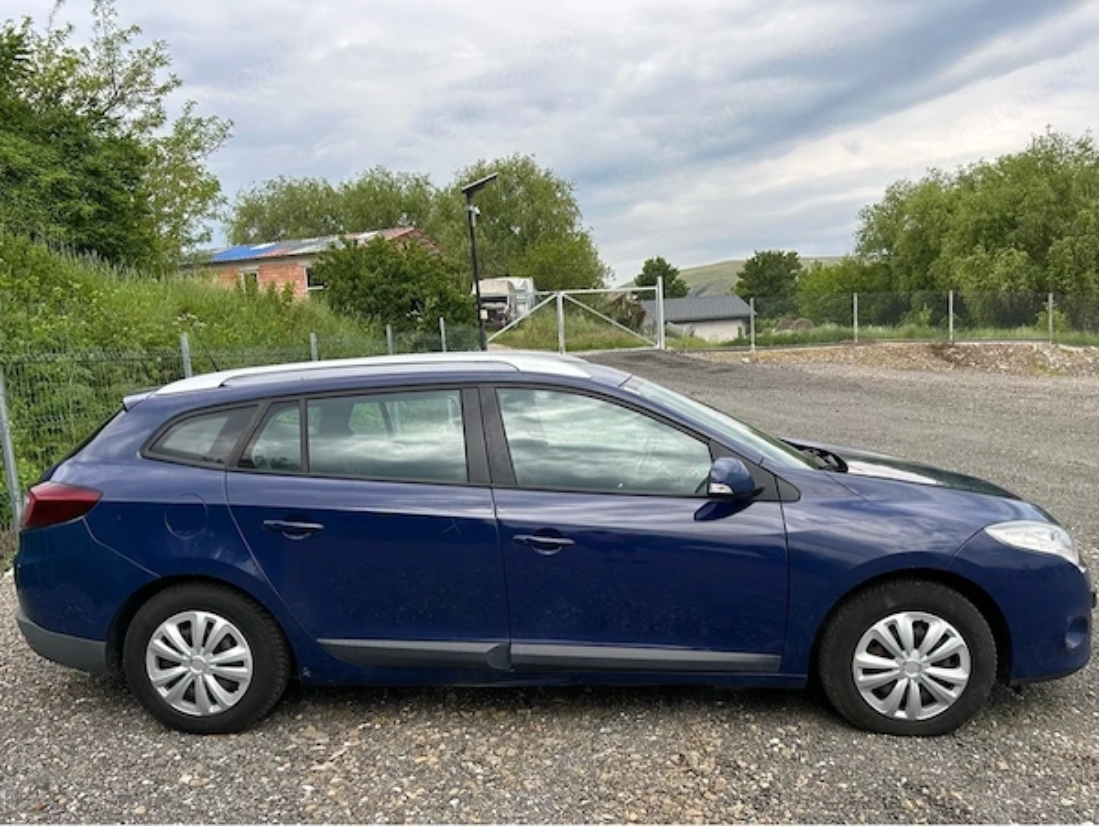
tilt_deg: -8.0
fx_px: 826
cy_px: 413
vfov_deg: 53.1
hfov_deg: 67.3
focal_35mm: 26
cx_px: 550
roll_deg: +4.5
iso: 50
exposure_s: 1/1838
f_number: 1.5
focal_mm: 5.7
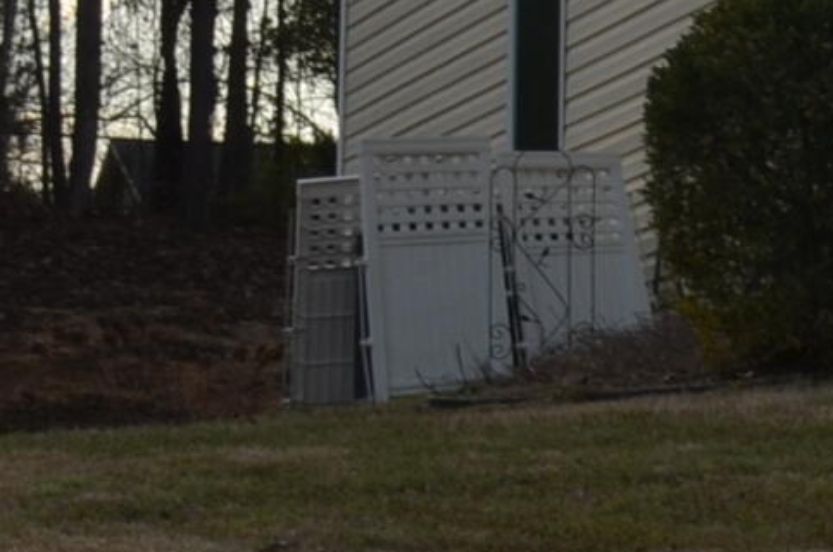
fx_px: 6027
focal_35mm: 261
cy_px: -234
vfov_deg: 5.2
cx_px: 2408
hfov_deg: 7.1
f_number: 10
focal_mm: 28
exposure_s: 1/200
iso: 100
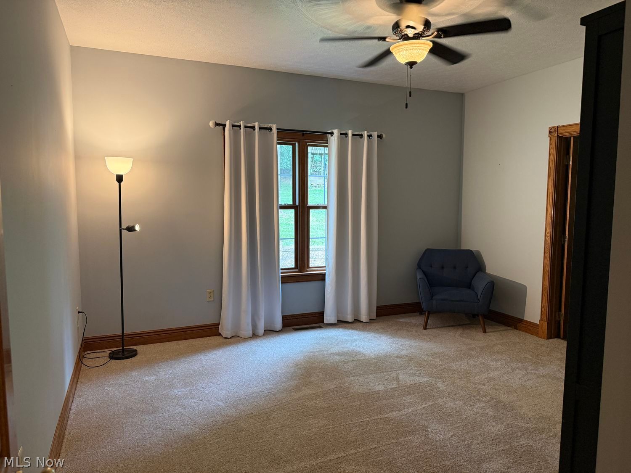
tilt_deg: -5.1
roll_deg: -0.5
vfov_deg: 56.8
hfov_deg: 71.6
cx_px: 316
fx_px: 437
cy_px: 236
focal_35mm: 24
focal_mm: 6.76
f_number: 1.78
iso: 250
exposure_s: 1/60
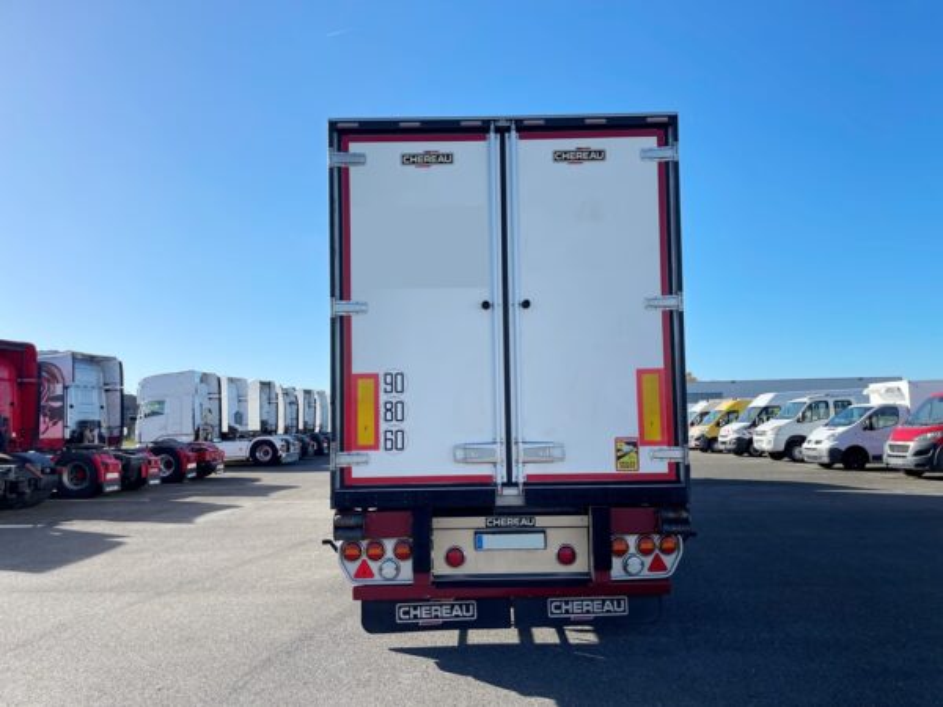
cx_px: 472
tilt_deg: +6.6
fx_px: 708
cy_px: 354
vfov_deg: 53.1
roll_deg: +1.9
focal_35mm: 26
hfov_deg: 67.3
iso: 32
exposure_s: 1/2747
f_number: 1.6
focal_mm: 4.2
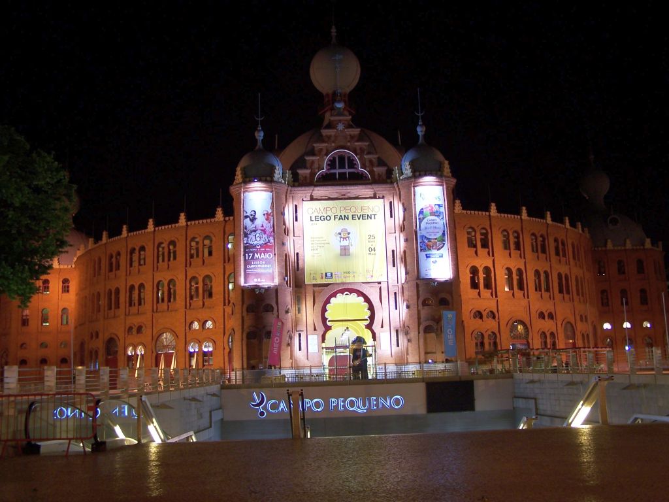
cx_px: 334
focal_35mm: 38
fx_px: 734
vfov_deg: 37.7
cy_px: 251
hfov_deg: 49.0
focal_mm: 6.3
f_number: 2.8
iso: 80
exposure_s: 1/2
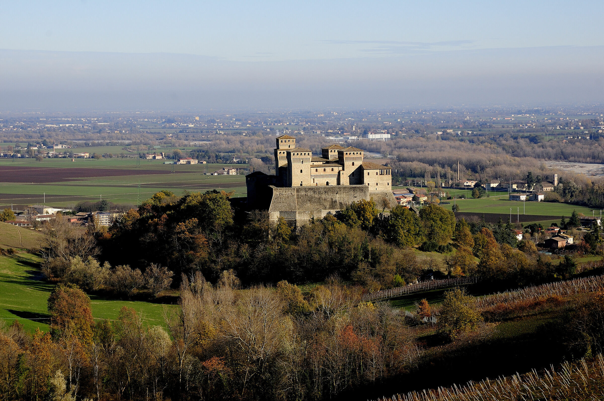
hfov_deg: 19.5
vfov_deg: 13.0
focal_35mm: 105
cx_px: 302
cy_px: 200
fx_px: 1759
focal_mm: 70
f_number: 8
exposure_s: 1/250
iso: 200
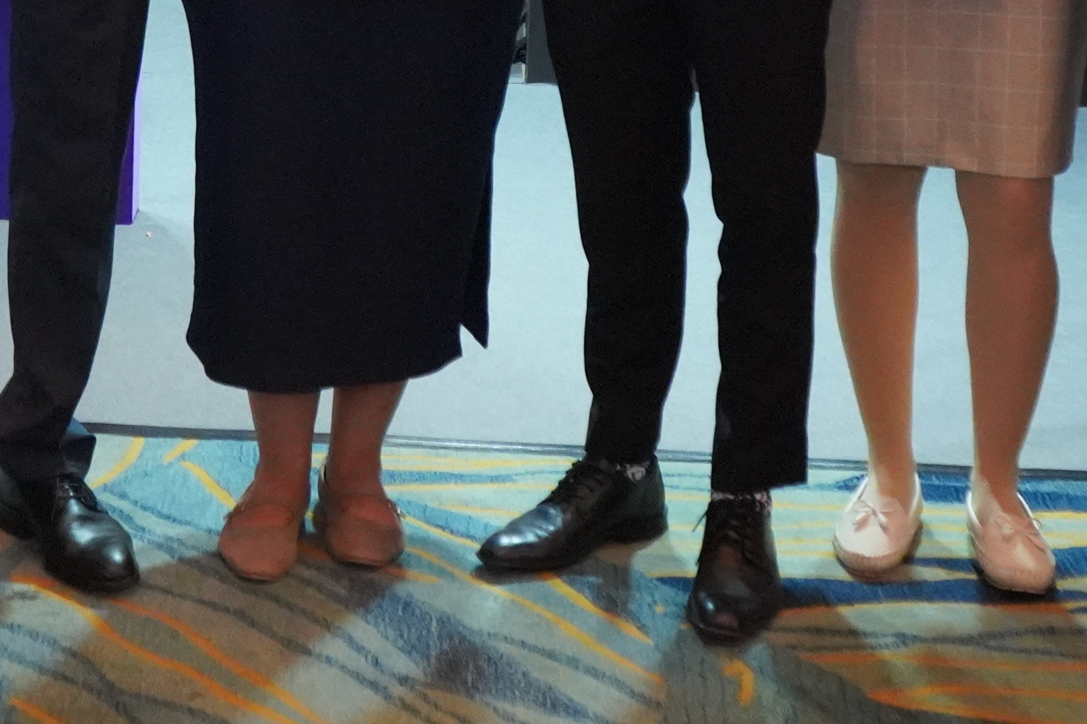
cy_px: -328
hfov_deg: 20.8
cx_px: 262
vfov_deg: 13.4
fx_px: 2929
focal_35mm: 97
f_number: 4
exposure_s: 1/160
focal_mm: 29
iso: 10000
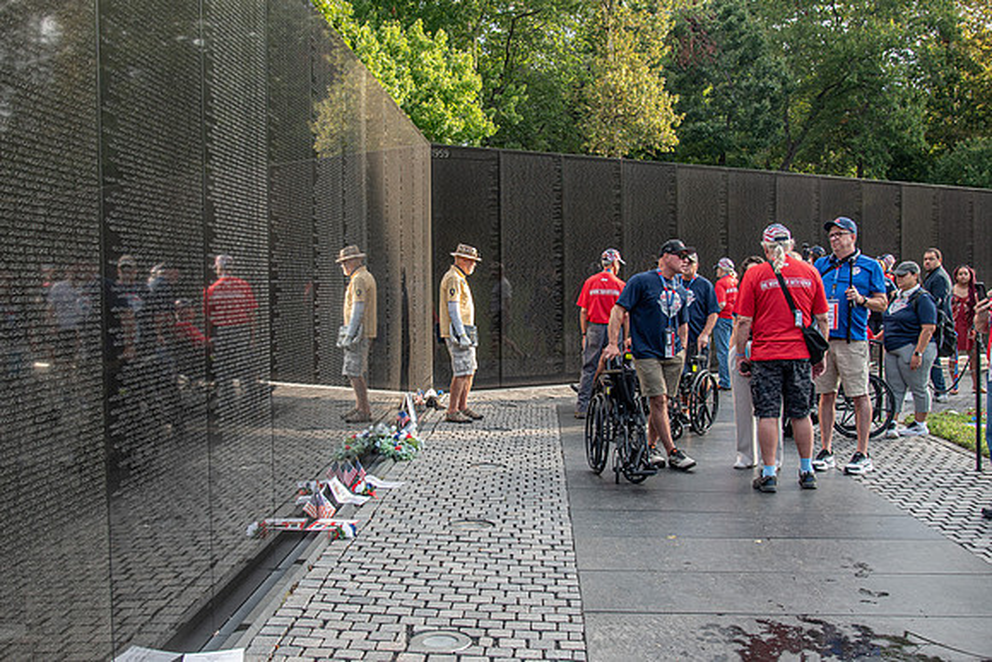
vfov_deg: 33.3
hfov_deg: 48.2
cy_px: 328
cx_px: 459
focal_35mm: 40
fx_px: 1107
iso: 100
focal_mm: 30
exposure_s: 1/160
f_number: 5
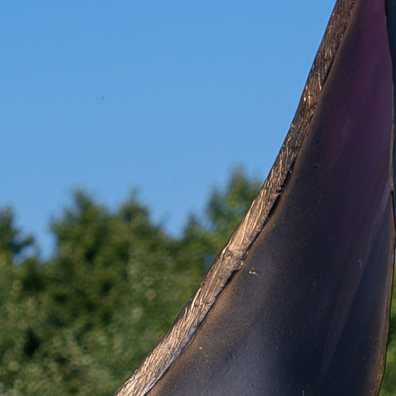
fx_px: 6096
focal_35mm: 471
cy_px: -15
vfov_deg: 3.7
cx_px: 239
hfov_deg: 3.7
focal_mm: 38.8
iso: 160
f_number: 4
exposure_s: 1/1600
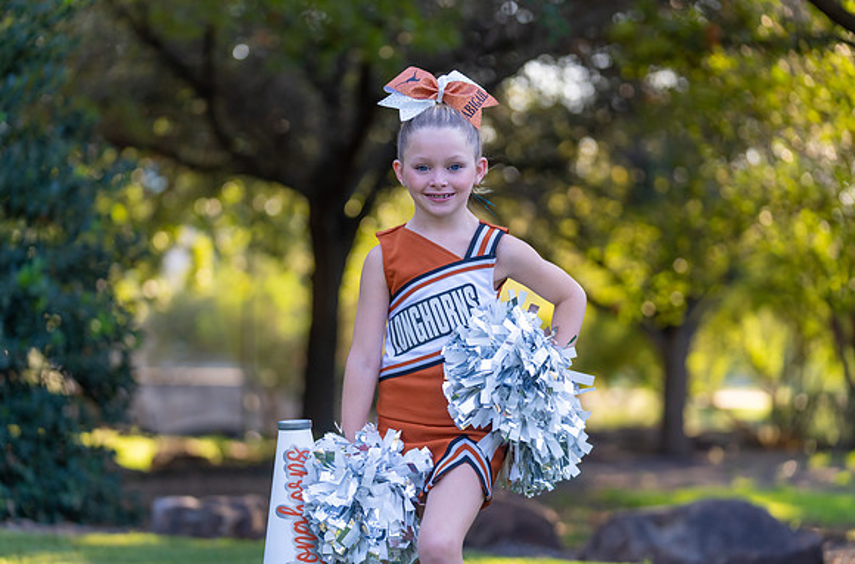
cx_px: 423
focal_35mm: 106
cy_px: 301
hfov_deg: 19.4
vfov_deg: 12.8
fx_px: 2507
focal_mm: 100
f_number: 2.8
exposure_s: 1/320
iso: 200
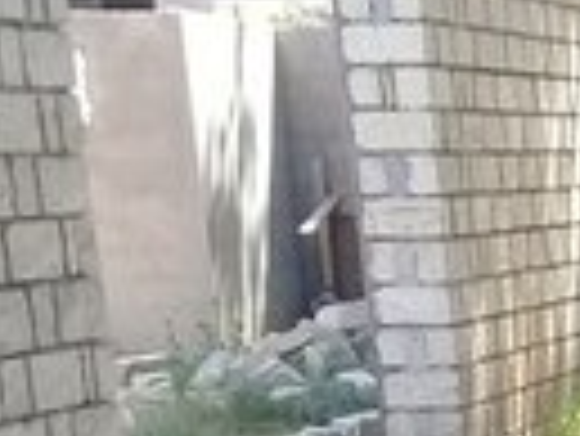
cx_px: 1182
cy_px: 978
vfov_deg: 8.7
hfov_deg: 11.2
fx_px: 2650
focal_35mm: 158
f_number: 2.2
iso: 50
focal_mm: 3.3
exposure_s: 1/132
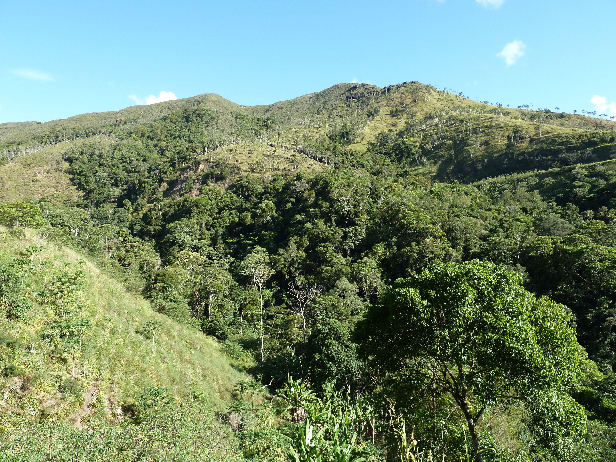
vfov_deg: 54.9
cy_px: 231
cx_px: 308
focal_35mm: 25
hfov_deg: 69.4
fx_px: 445
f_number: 4
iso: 80
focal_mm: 4.1
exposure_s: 1/200
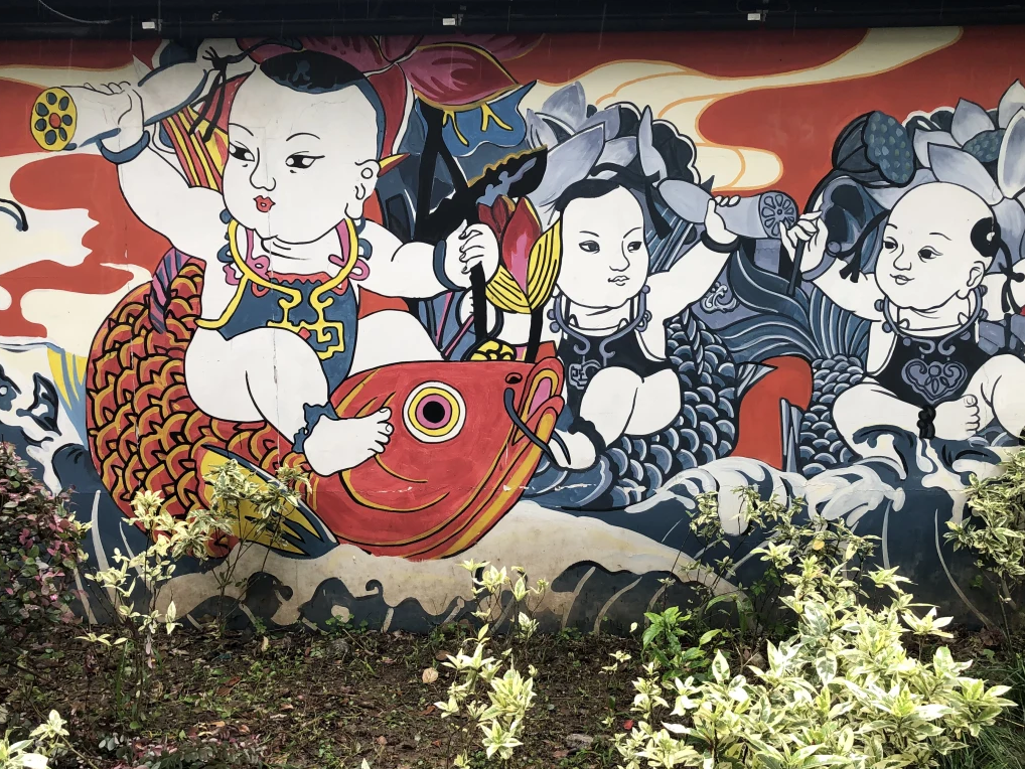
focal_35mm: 33
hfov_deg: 55.3
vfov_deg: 43.0
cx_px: 517
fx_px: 977
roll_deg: +1.1
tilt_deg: -5.8
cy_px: 370
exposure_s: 1/120
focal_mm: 4
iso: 40
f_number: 1.8
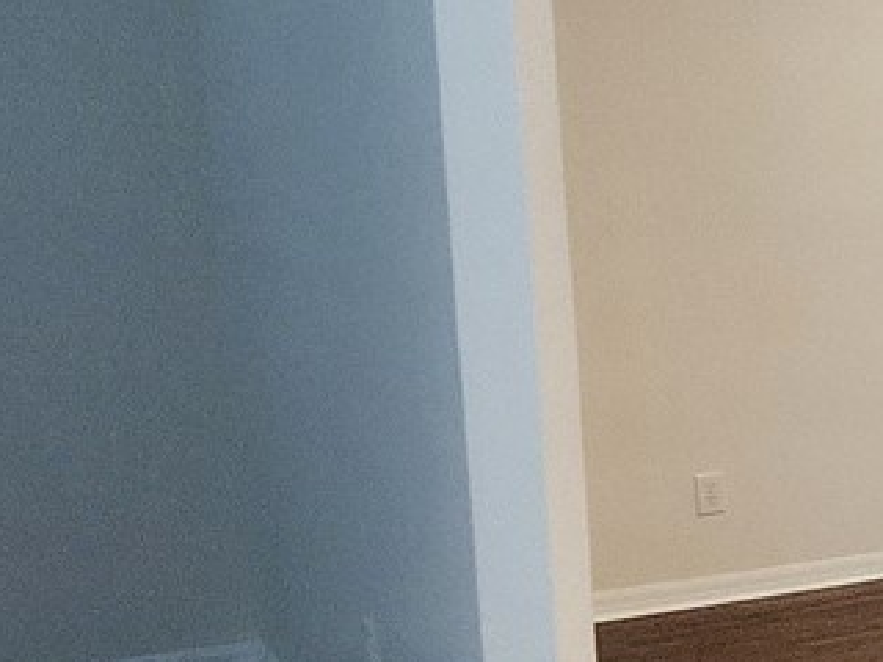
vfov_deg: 22.5
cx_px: 1661
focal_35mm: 65
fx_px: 1658
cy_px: 414
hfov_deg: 19.9
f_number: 2.2
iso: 320
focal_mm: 1.74
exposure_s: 1/40
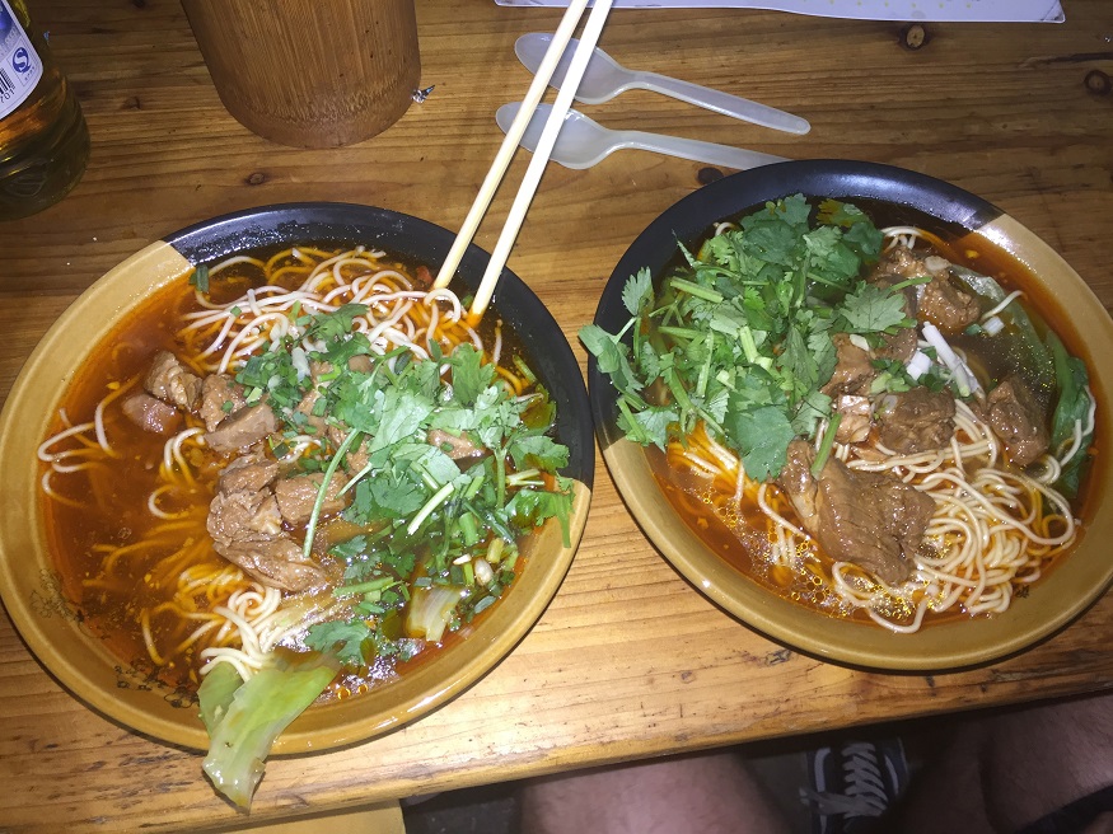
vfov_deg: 48.2
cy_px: 417
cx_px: 556
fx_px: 932
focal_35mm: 29
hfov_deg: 61.7
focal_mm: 4.15
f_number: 2.2
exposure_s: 1/33
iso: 80
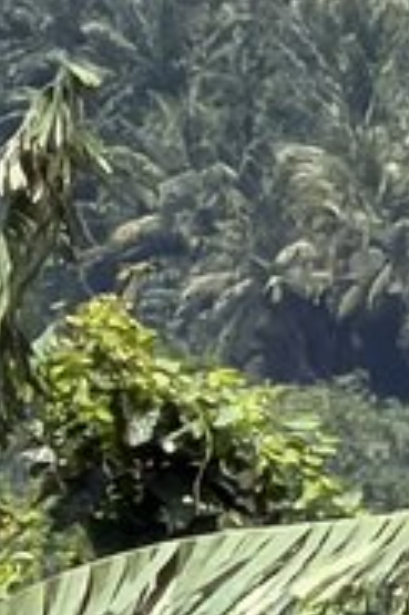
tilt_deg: -2.5
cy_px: -352
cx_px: 685
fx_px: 30696
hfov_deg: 0.8
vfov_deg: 1.1
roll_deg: -1.1
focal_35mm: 1798
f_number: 2.8
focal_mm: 16.89
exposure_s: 1/639
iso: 32
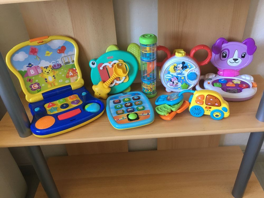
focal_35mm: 29
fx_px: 221
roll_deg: +2.9
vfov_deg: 48.2
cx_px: 132
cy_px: 99
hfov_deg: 61.7
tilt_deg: -35.2
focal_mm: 4.15
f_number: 2.2
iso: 125
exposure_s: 1/33
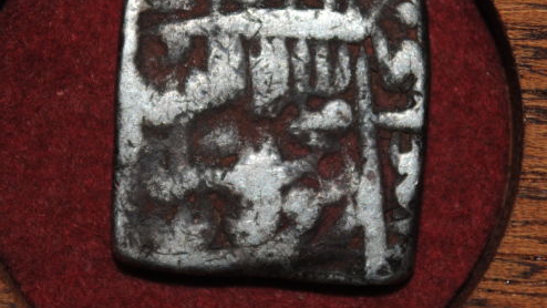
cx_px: 276
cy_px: 128
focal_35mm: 88
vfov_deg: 13.8
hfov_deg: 24.3
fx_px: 1270
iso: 100
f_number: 5.6
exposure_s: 1/125
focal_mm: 55
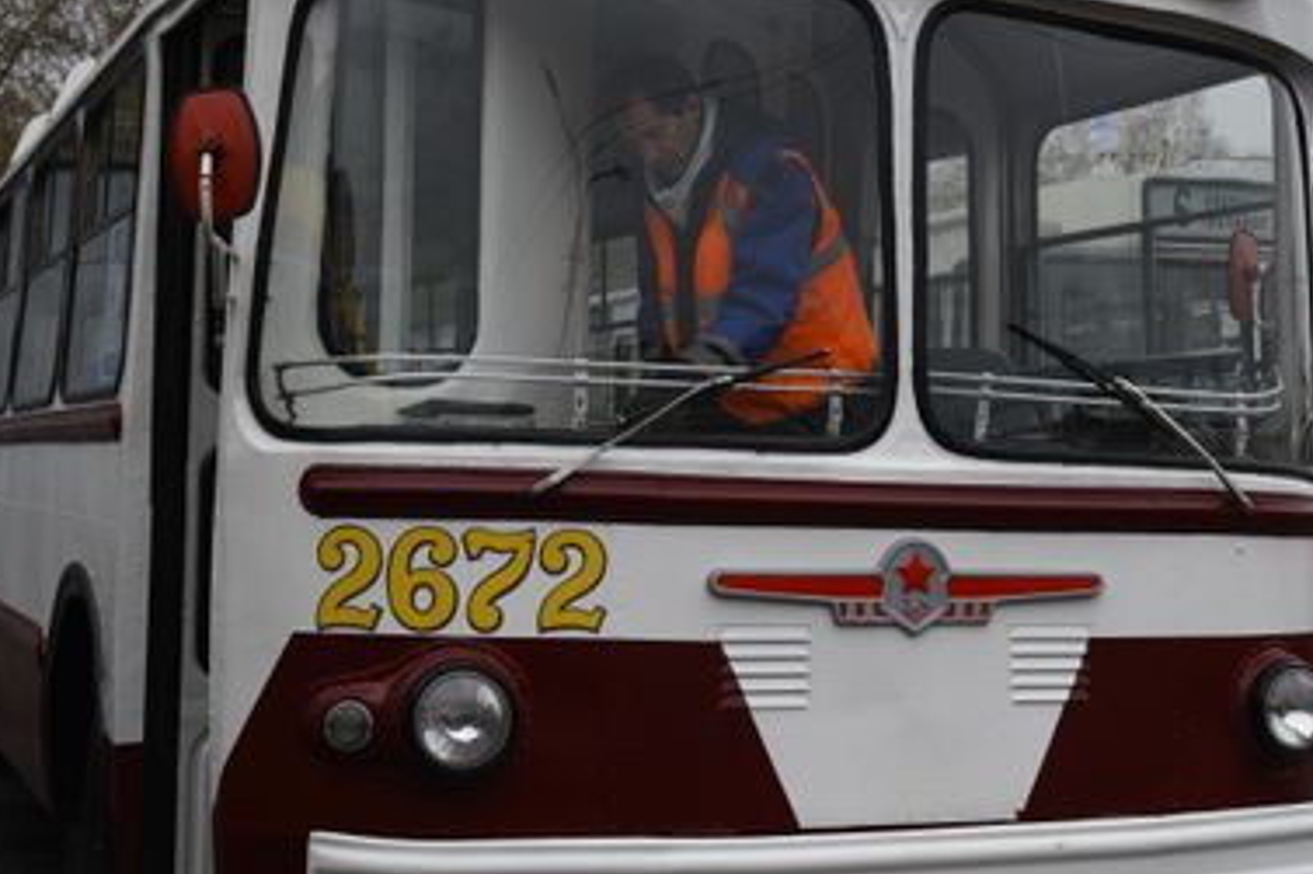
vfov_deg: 21.5
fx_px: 2297
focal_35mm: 63
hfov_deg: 31.6
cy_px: 407
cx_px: 912
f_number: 5.6
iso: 1000
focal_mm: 34
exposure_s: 1/640
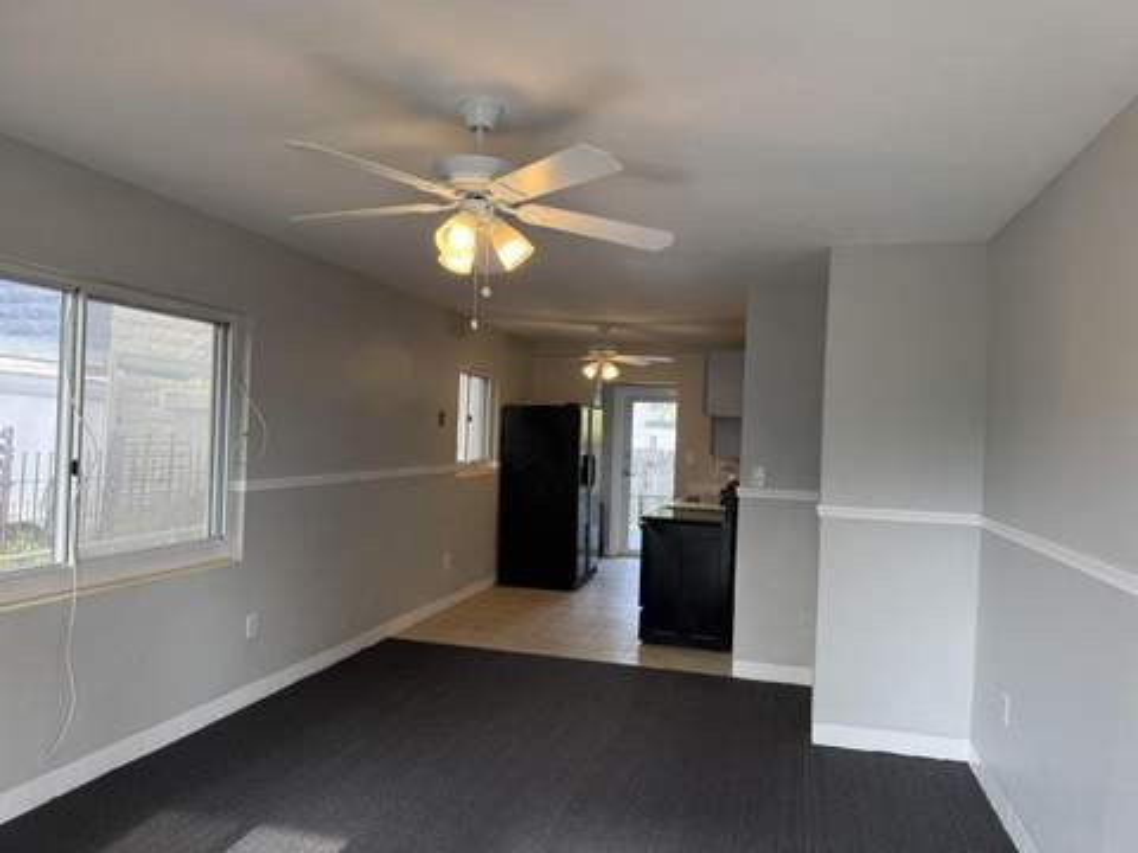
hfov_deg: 71.6
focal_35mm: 24
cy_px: 426
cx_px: 569
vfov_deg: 56.8
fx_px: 789
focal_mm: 6.76
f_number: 1.78
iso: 64
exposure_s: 1/142
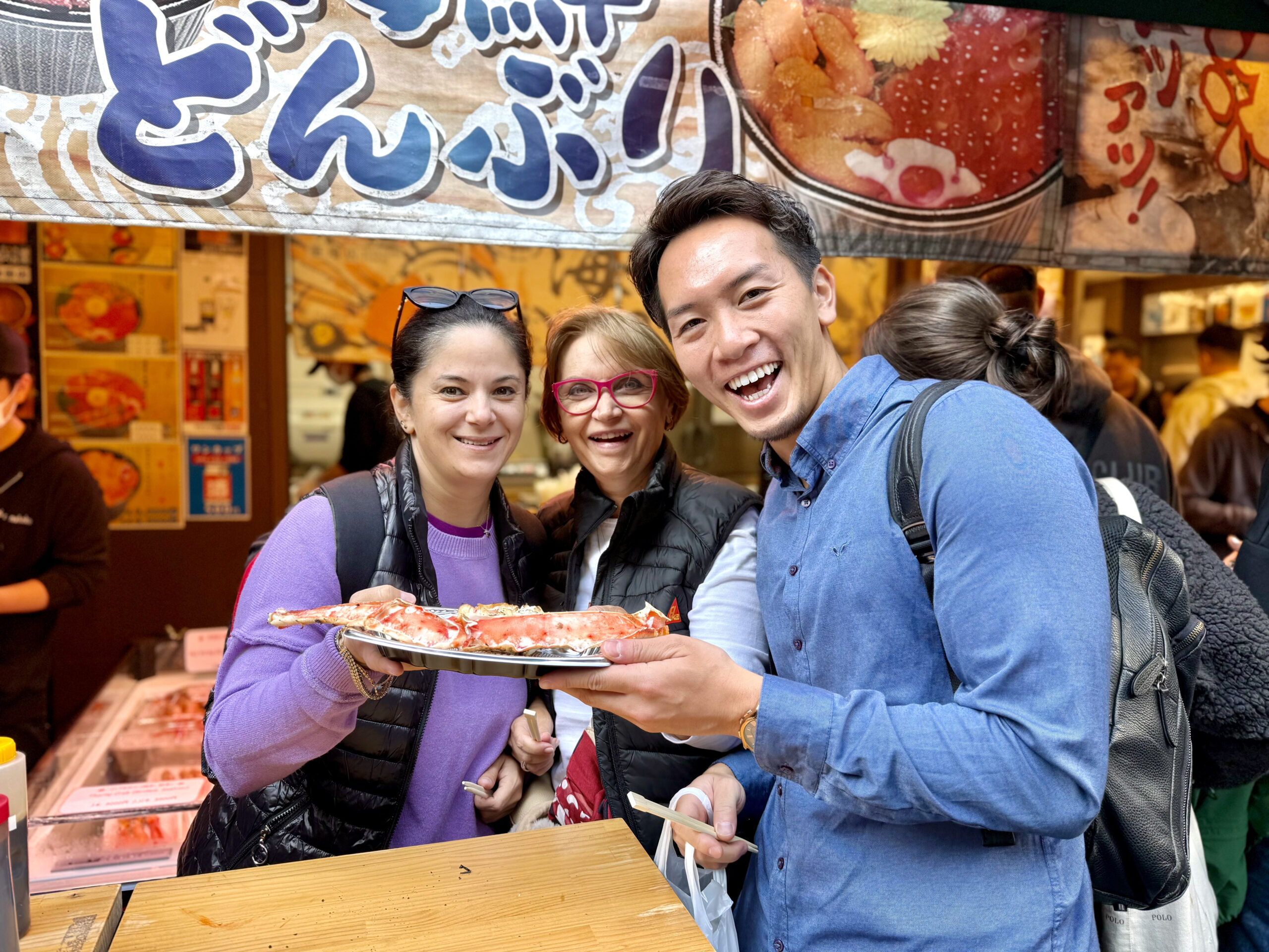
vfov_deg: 56.8
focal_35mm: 24
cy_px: 476
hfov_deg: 71.6
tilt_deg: -4.6
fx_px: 880
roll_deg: -1.1
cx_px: 634
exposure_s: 1/222
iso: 64
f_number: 1.78
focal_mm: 6.76
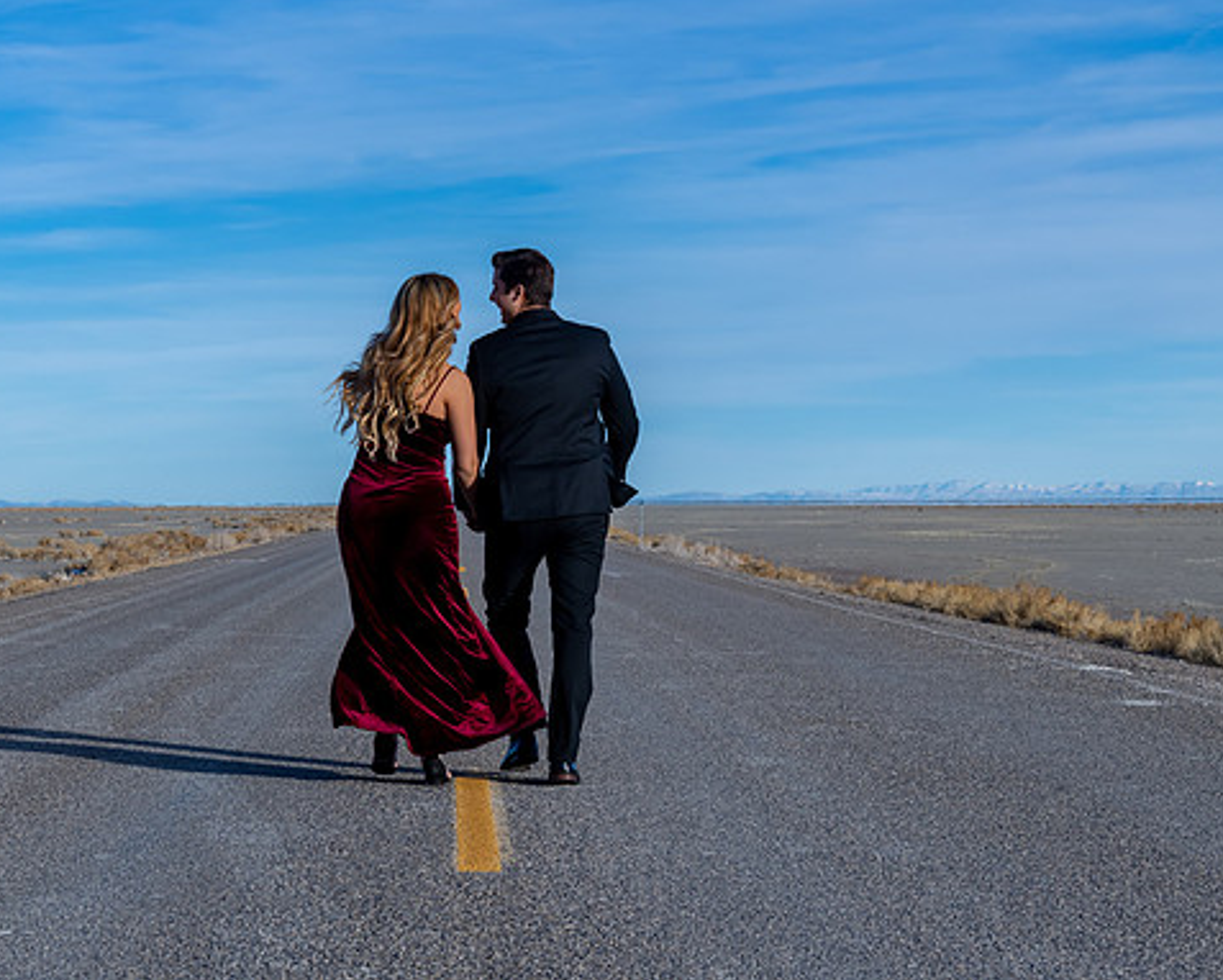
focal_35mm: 84
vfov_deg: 18.3
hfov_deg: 22.5
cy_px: 437
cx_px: 268
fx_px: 3042
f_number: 9
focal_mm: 50
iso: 200
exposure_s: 1/400
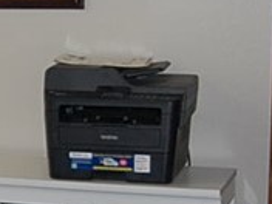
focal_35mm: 160
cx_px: -90
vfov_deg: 9.3
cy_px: 142
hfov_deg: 12.0
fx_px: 1257
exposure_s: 1/60
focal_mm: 18
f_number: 3.5
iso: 400
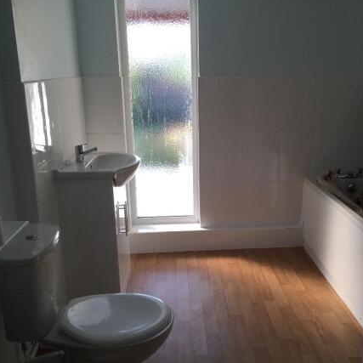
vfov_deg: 47.2
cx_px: 217
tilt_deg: -14.2
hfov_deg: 47.0
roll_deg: -0.4
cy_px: 182
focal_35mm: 35
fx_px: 415
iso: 50
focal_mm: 4.15
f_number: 2.2
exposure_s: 1/120
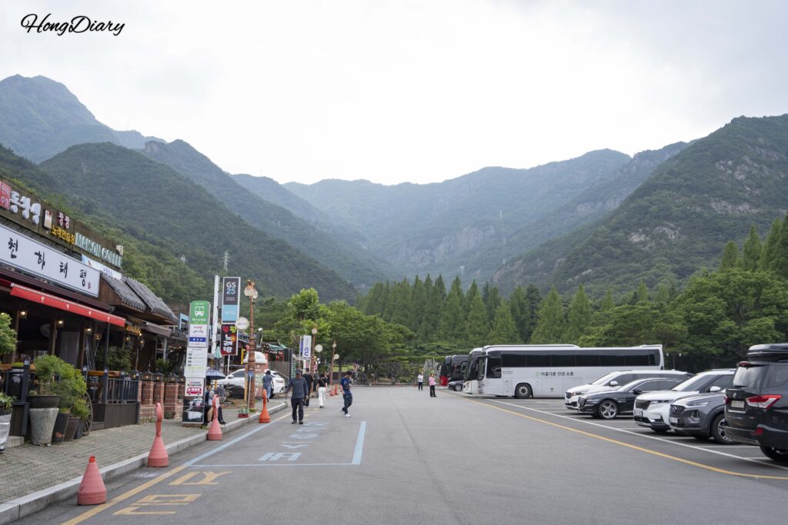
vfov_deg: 36.9
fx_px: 788
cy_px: 262
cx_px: 394
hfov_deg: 53.1
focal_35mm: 36
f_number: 8
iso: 100
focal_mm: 36
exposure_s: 1/160
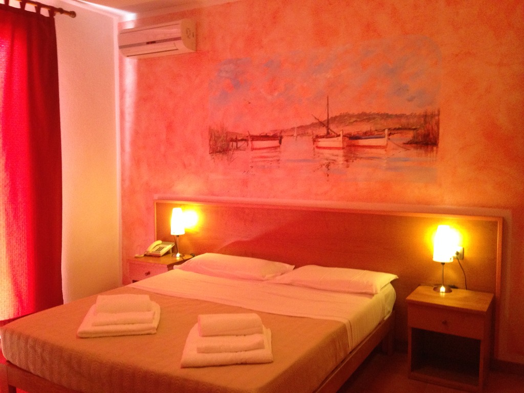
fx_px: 500
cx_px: 262
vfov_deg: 42.9
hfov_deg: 55.4
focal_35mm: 33
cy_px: 196
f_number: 2.4
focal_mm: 4.12
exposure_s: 1/20
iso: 320
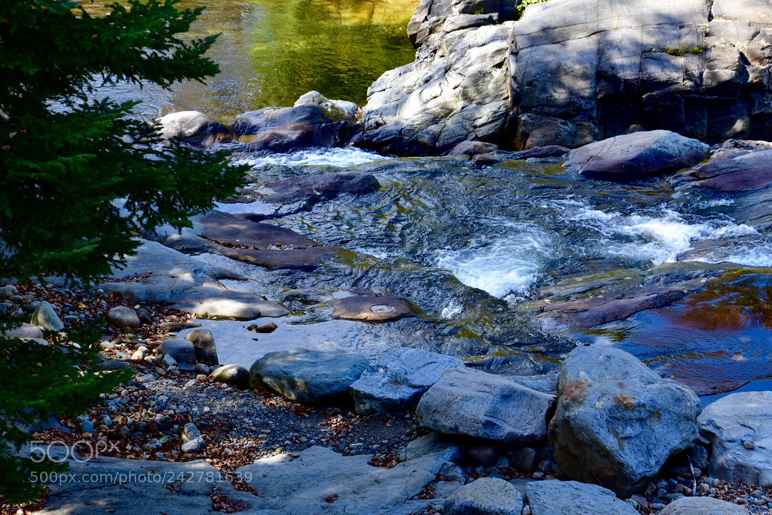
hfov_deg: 20.9
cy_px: 258
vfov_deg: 14.0
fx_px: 2091
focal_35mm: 98
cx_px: 386
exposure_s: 1/80
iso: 100
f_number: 8
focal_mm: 65
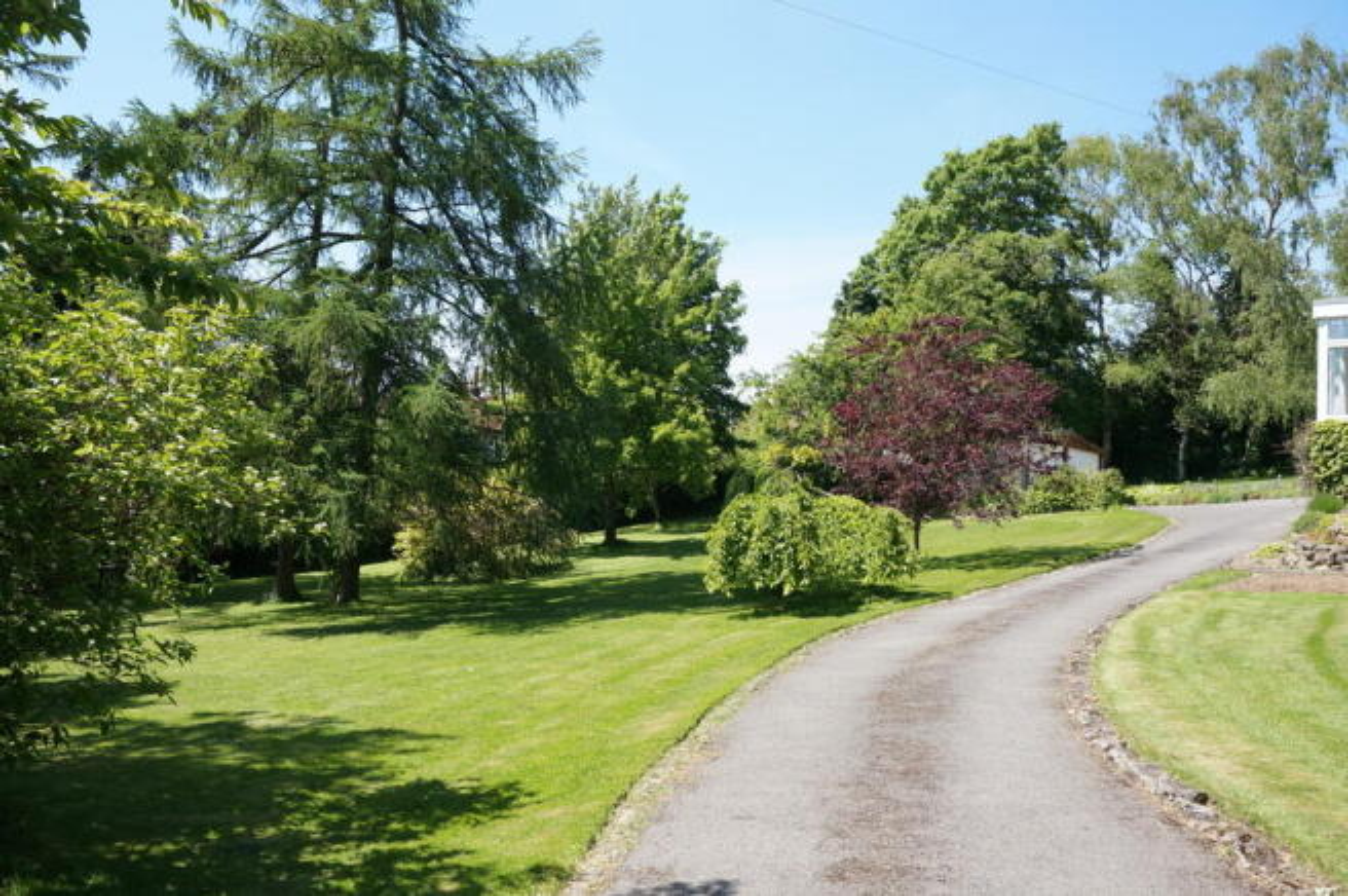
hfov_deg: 59.5
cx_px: 674
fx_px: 1178
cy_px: 448
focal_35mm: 32
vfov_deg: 41.6
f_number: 8
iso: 100
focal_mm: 21
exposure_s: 1/125
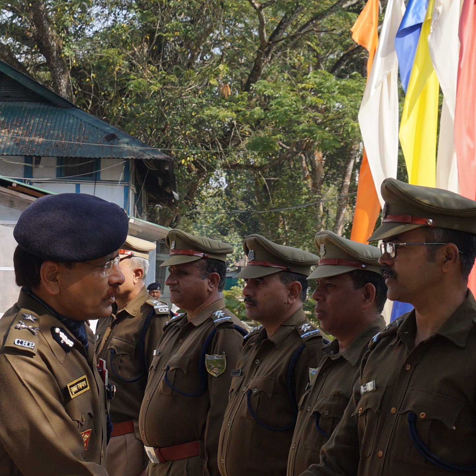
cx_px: 49
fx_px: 1353
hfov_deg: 19.6
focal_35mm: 87
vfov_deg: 19.4
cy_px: 474
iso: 100
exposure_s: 1/320
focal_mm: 18
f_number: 5.6
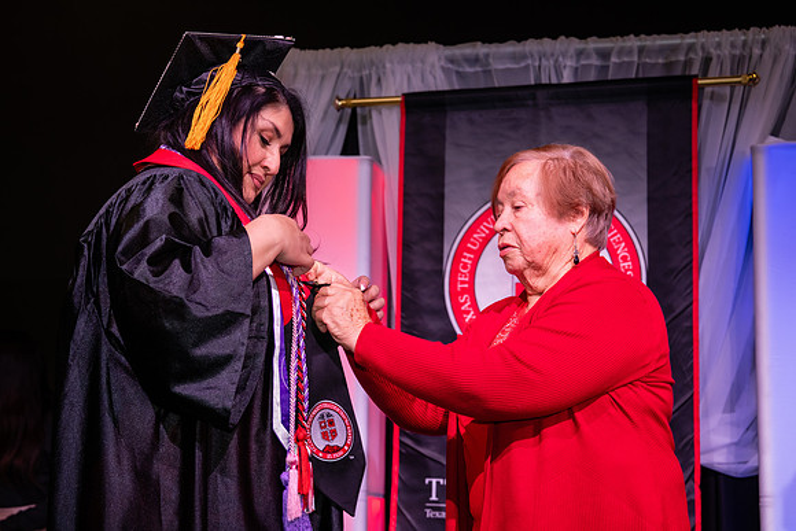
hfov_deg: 25.4
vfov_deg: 17.1
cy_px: 270
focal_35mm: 80
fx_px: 1768
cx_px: 410
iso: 1000
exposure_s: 1/160
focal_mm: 70
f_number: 5.6
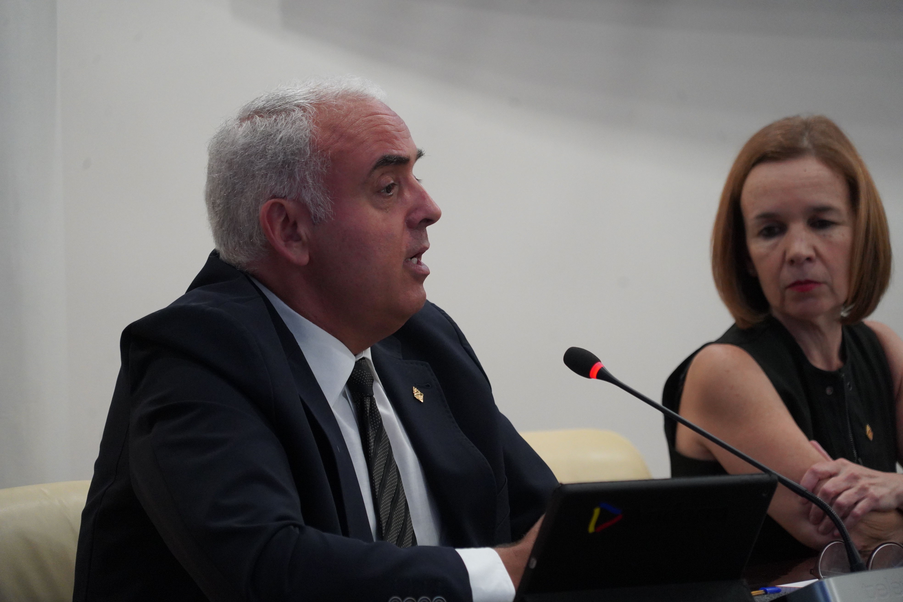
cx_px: 452
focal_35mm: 240
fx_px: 6020
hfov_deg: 8.6
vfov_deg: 5.7
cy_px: 301
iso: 6400
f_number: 6.3
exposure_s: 1/250
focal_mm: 240
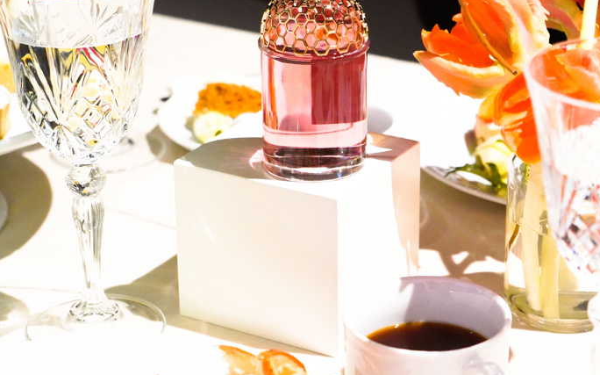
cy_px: 235
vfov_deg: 12.1
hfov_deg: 19.3
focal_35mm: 108
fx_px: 1765
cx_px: 302
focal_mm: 70
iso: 12800
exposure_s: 1/125
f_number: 5.6
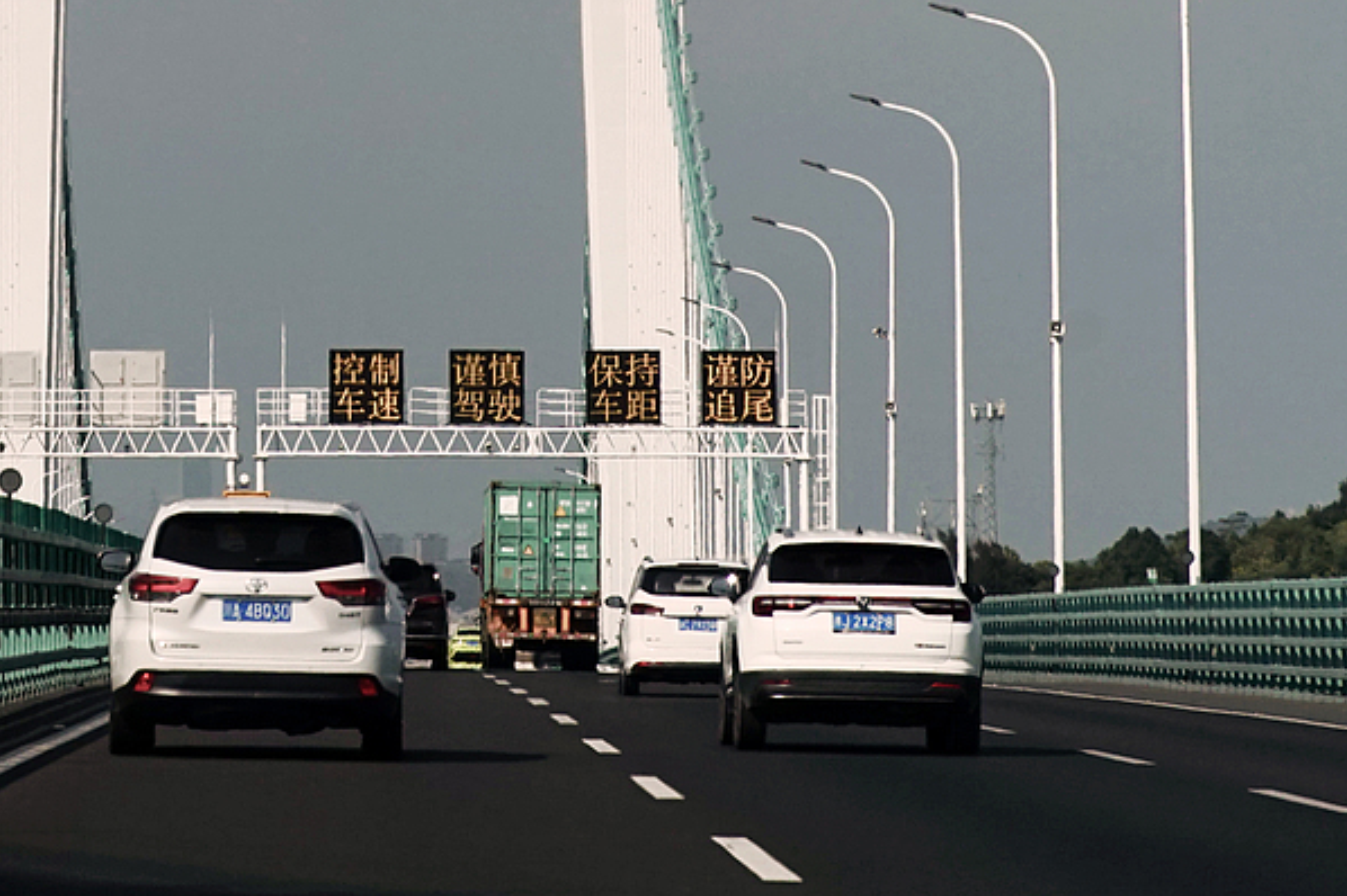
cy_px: 53
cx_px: 408
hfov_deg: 11.3
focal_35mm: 182
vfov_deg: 7.5
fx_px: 6806
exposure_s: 1/1250
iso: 400
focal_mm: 85
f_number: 10
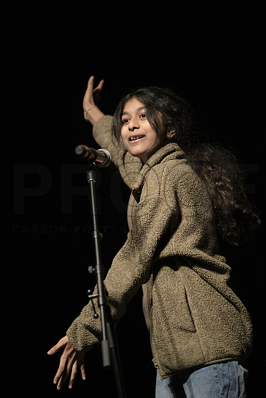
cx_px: 133
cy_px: 199
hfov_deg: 6.9
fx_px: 2215
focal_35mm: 200
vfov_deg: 10.3
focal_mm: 200
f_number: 2.8
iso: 2500
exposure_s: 1/200
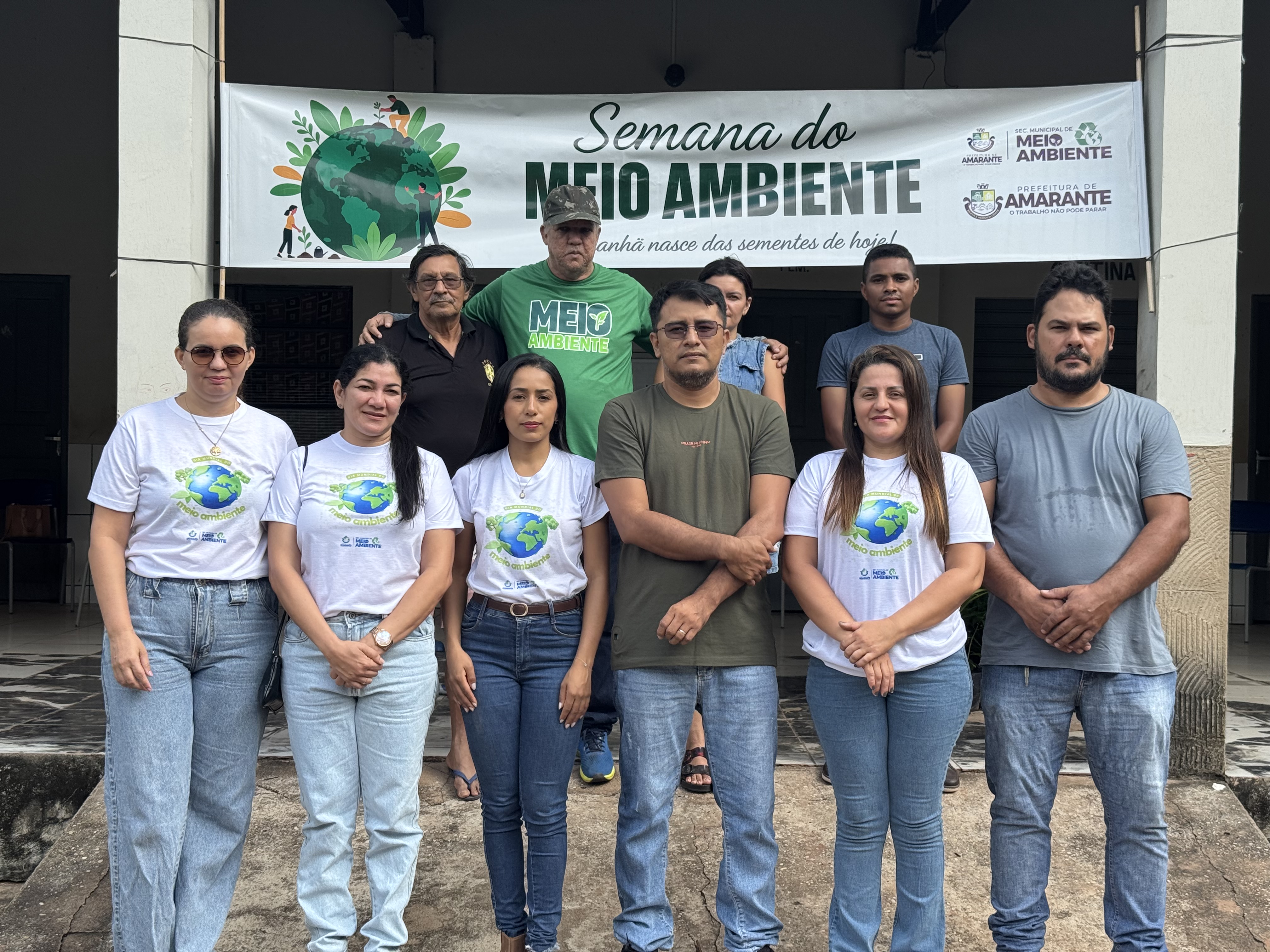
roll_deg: -0.2
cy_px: 476
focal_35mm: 48
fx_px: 1761
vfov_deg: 30.3
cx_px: 635
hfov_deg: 39.7
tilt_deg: +0.1
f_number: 1.78
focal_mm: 6.76
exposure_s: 1/1597
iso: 64
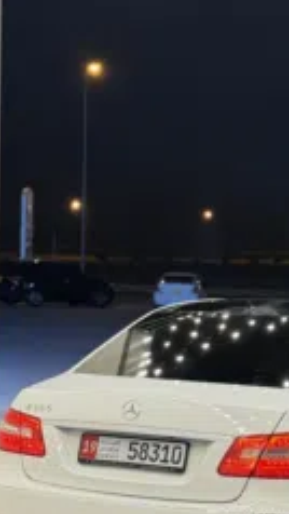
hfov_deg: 13.6
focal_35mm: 88
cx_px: 280
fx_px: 1198
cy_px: 283
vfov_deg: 24.2
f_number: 1.78
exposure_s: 1/50
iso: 160
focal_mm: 6.76
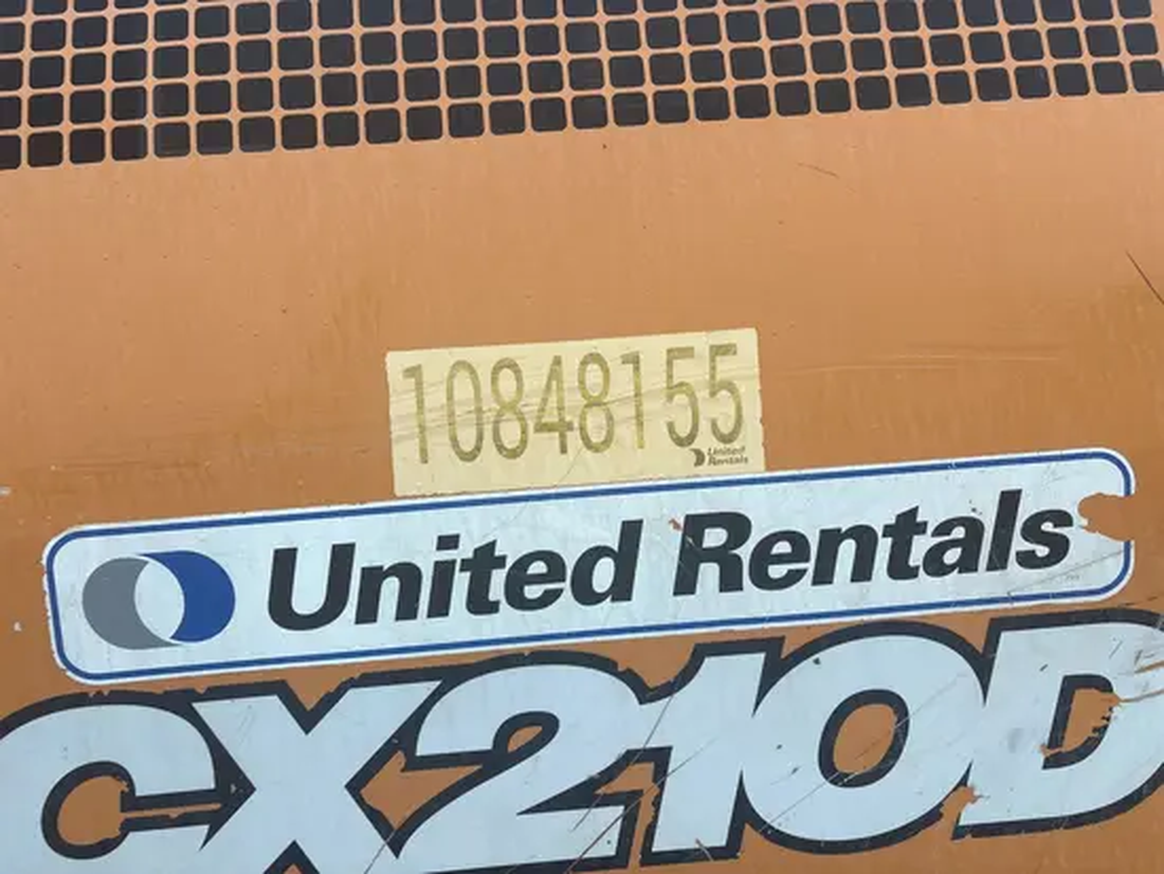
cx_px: 582
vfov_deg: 53.1
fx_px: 875
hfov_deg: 67.3
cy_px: 437
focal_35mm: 26
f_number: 1.6
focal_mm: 5.96
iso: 50
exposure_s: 1/581
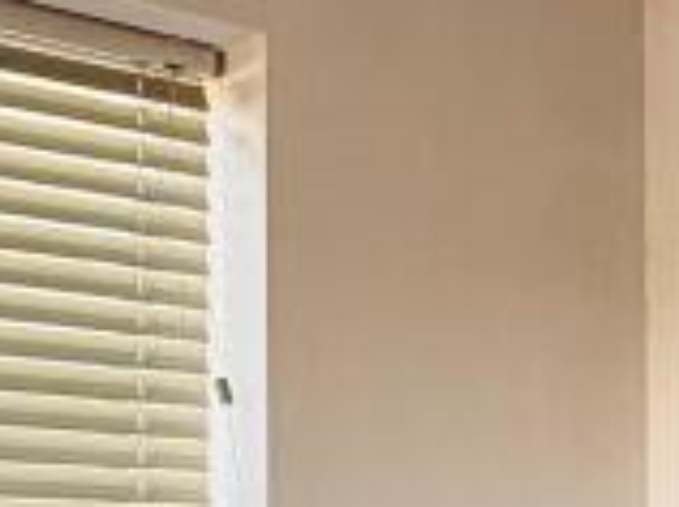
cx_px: 1057
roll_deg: +0.1
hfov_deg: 18.7
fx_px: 1782
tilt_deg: -0.6
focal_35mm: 91
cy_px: 653
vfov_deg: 15.4
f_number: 2.2
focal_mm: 2.22
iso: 160
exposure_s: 1/50
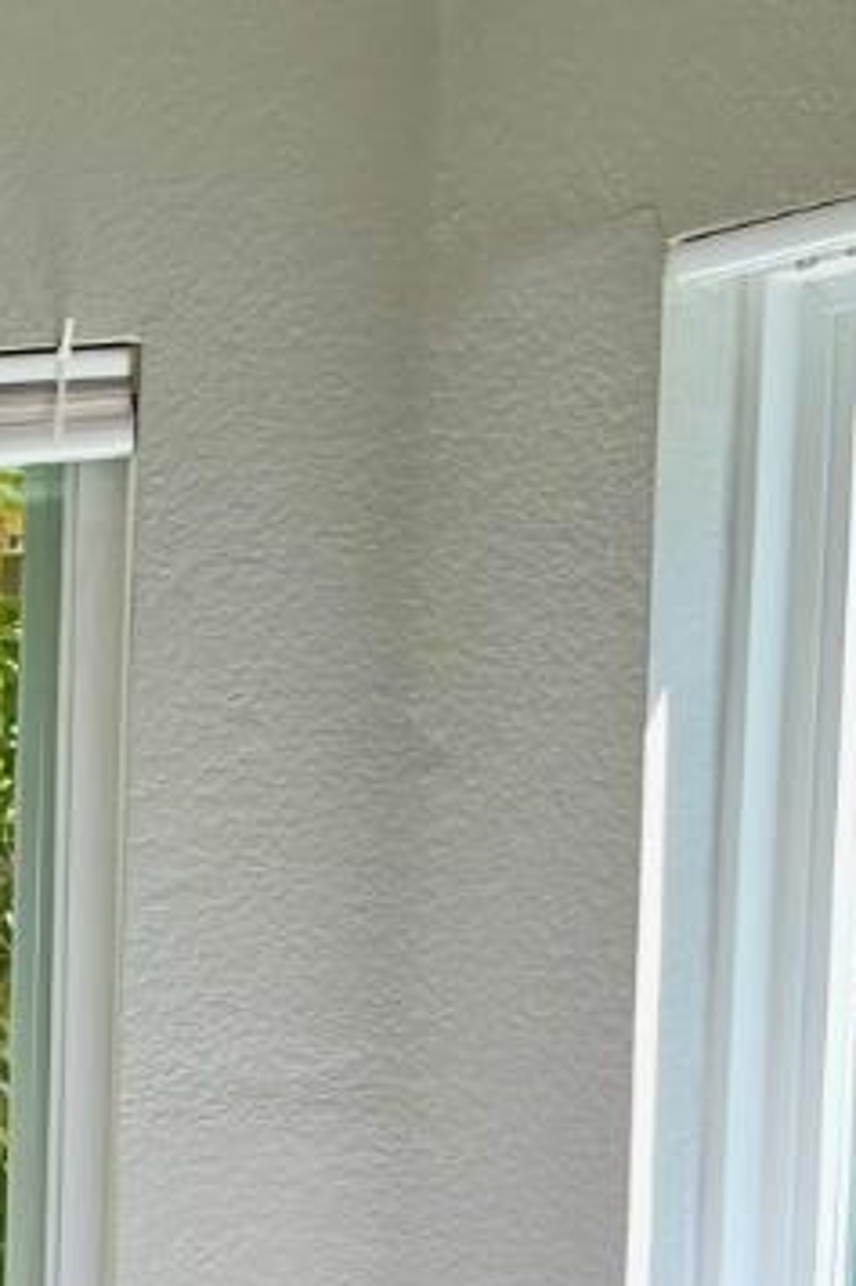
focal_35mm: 114
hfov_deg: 10.5
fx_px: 4070
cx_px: -1138
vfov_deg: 16.8
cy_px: 1743
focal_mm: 5.1
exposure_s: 1/120
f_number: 1.6
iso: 40
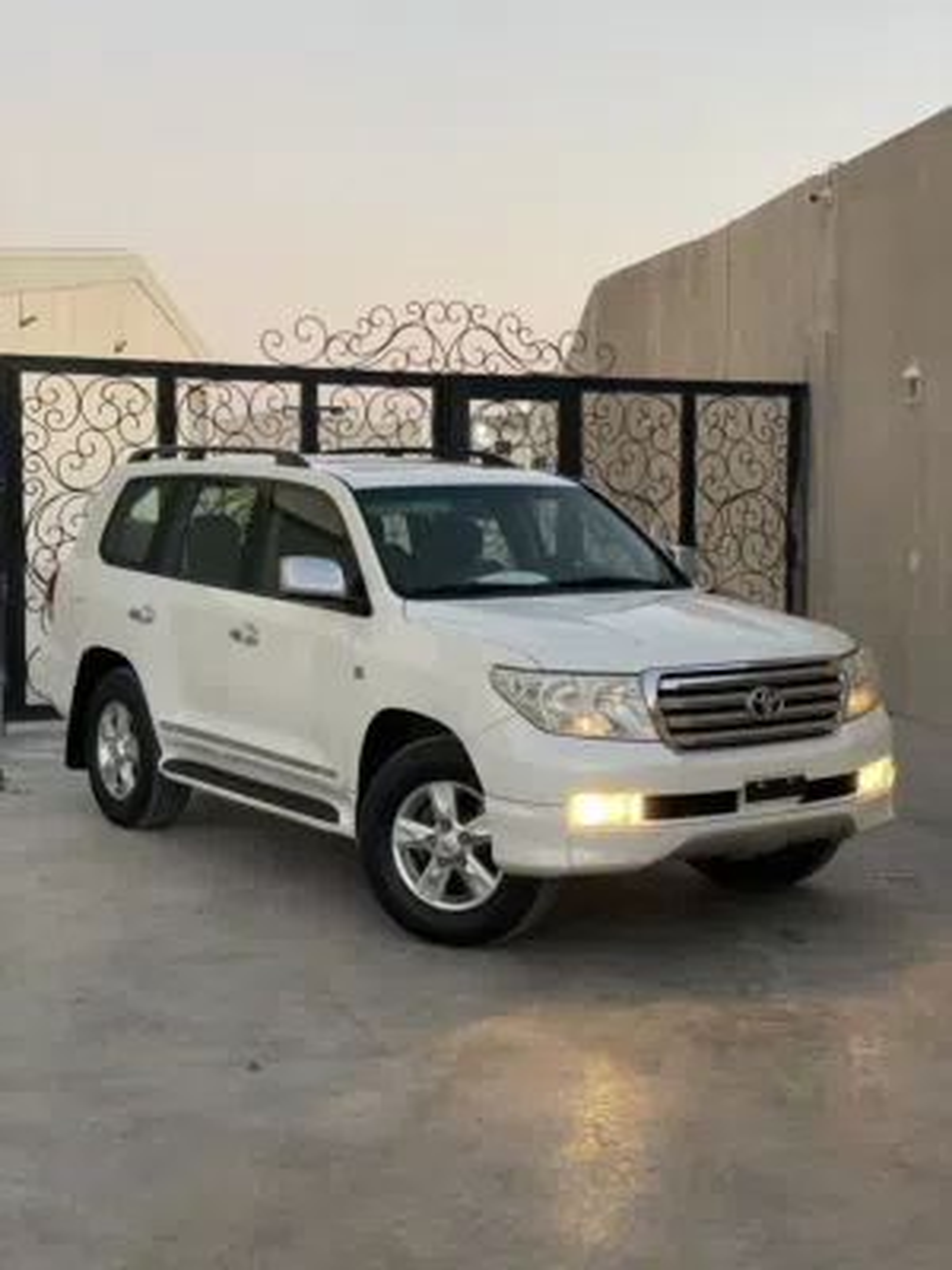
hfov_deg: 28.0
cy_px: 635
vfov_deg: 36.8
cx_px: 476
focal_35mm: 52
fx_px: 1907
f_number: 2
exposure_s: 1/112
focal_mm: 6
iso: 250
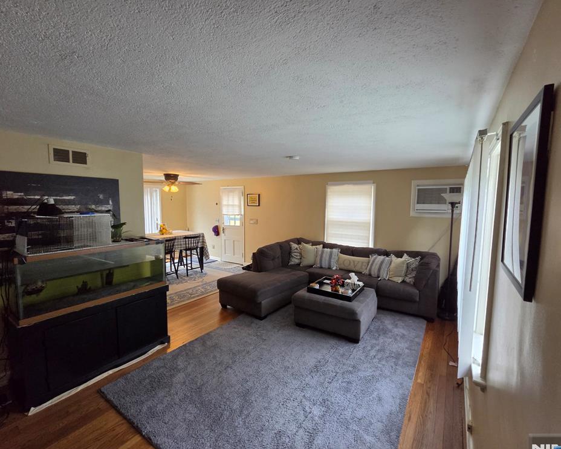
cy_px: 231
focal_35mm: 14
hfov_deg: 100.7
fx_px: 232
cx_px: 280
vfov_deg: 87.9
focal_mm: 2.2
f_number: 2.2
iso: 400
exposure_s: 1/60
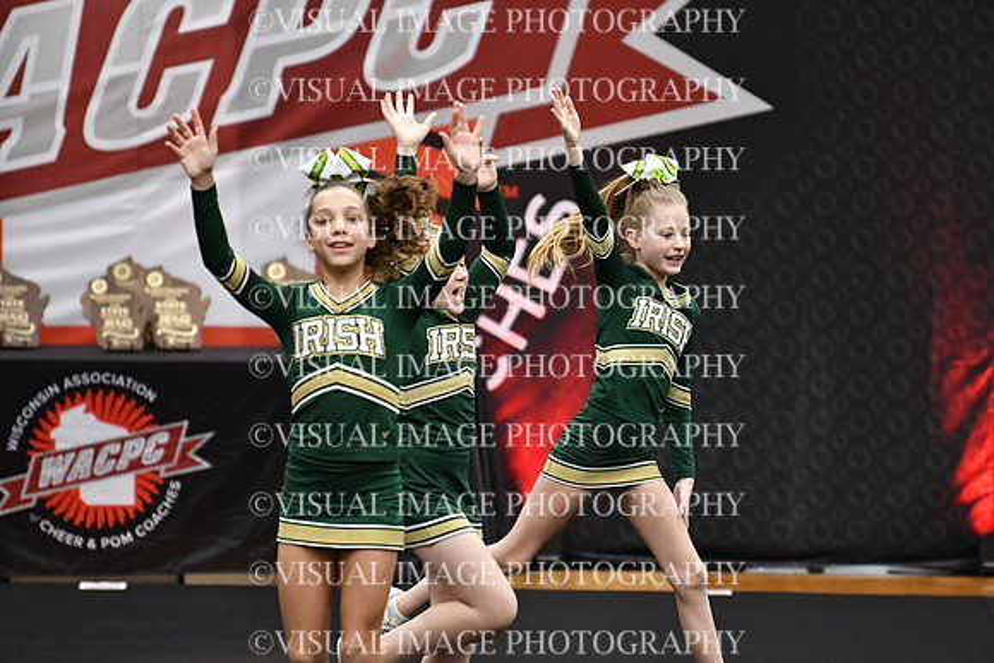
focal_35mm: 285
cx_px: 497
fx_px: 7871
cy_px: 332
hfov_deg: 7.2
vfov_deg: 4.8
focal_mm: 190
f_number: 2.8
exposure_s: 1/800
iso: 5000
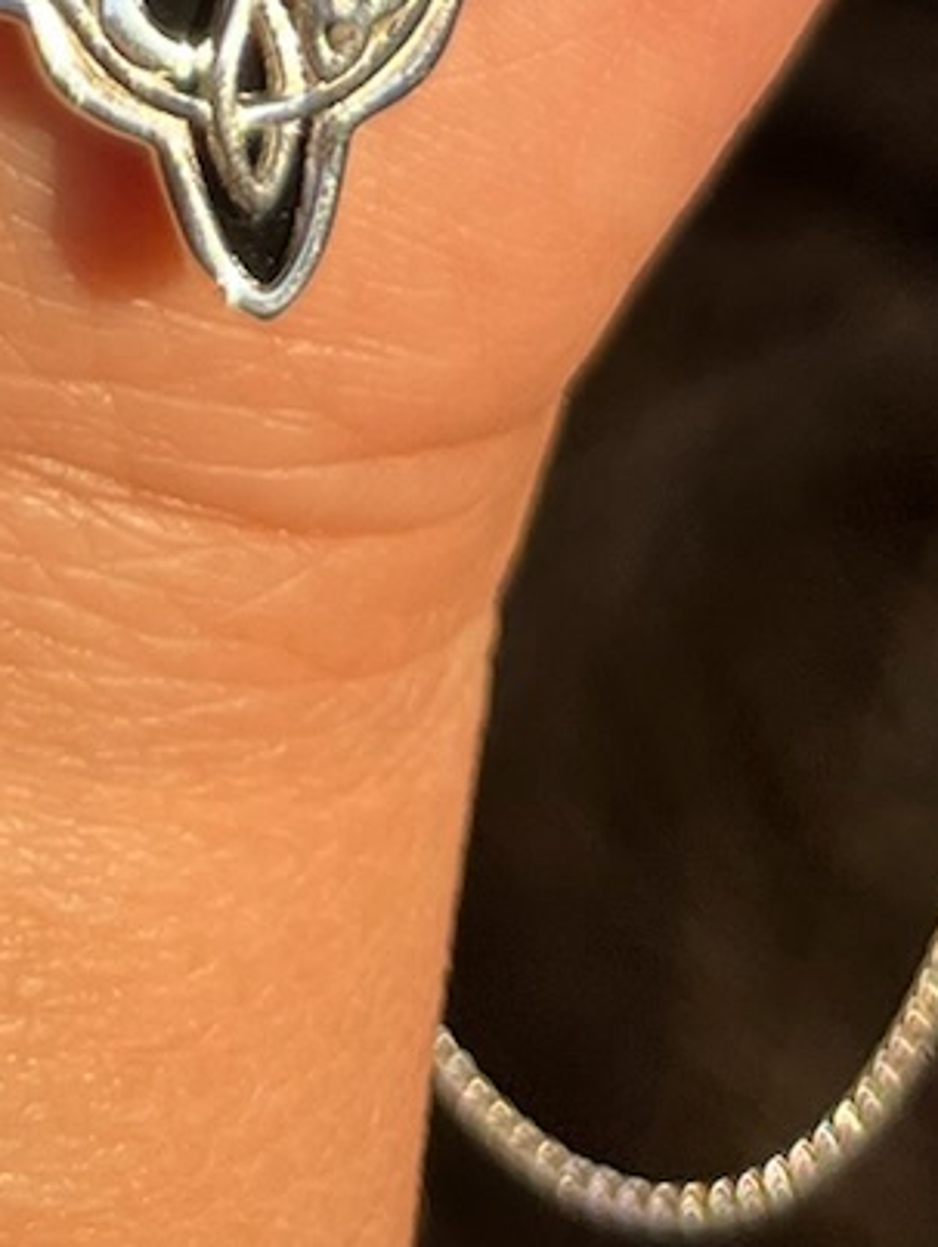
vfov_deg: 12.0
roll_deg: +4.7
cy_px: -1748
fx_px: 4762
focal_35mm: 132
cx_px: 288
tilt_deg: -2.4
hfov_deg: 11.2
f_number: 1.6
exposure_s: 1/1832
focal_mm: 5.1
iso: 50
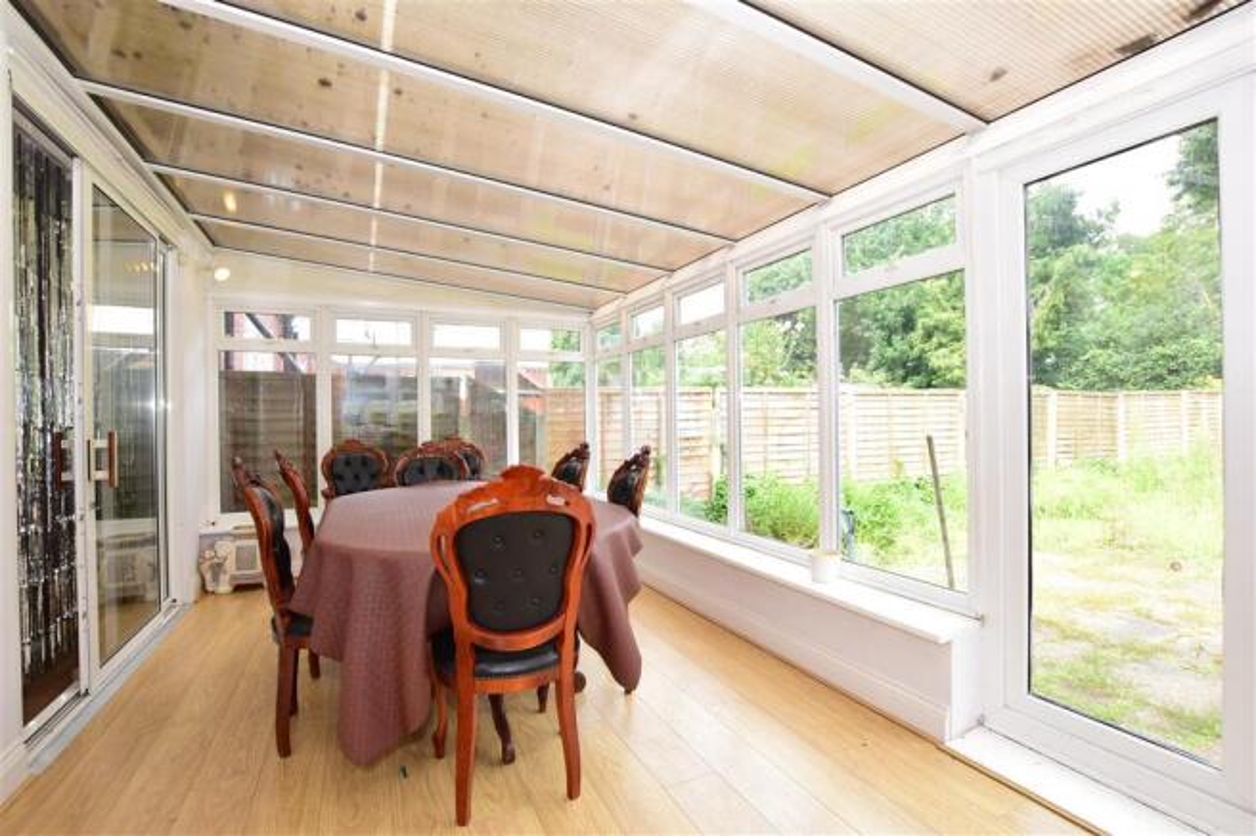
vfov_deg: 77.3
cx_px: 628
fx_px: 523
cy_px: 418
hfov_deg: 100.4
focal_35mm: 15
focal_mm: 10
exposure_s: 1/200
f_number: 7.1
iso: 500
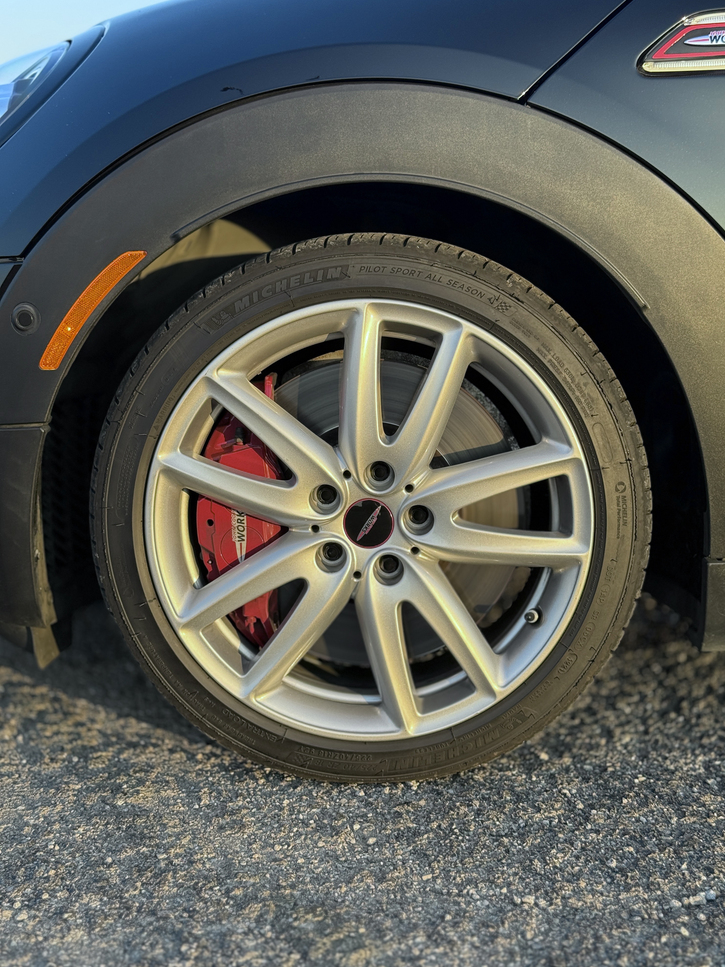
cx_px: 370
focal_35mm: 49
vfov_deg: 38.9
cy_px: 483
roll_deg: -0.9
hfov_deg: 29.7
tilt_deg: -8.0
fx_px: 1368
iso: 64
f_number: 1.78
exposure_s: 1/553
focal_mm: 6.76
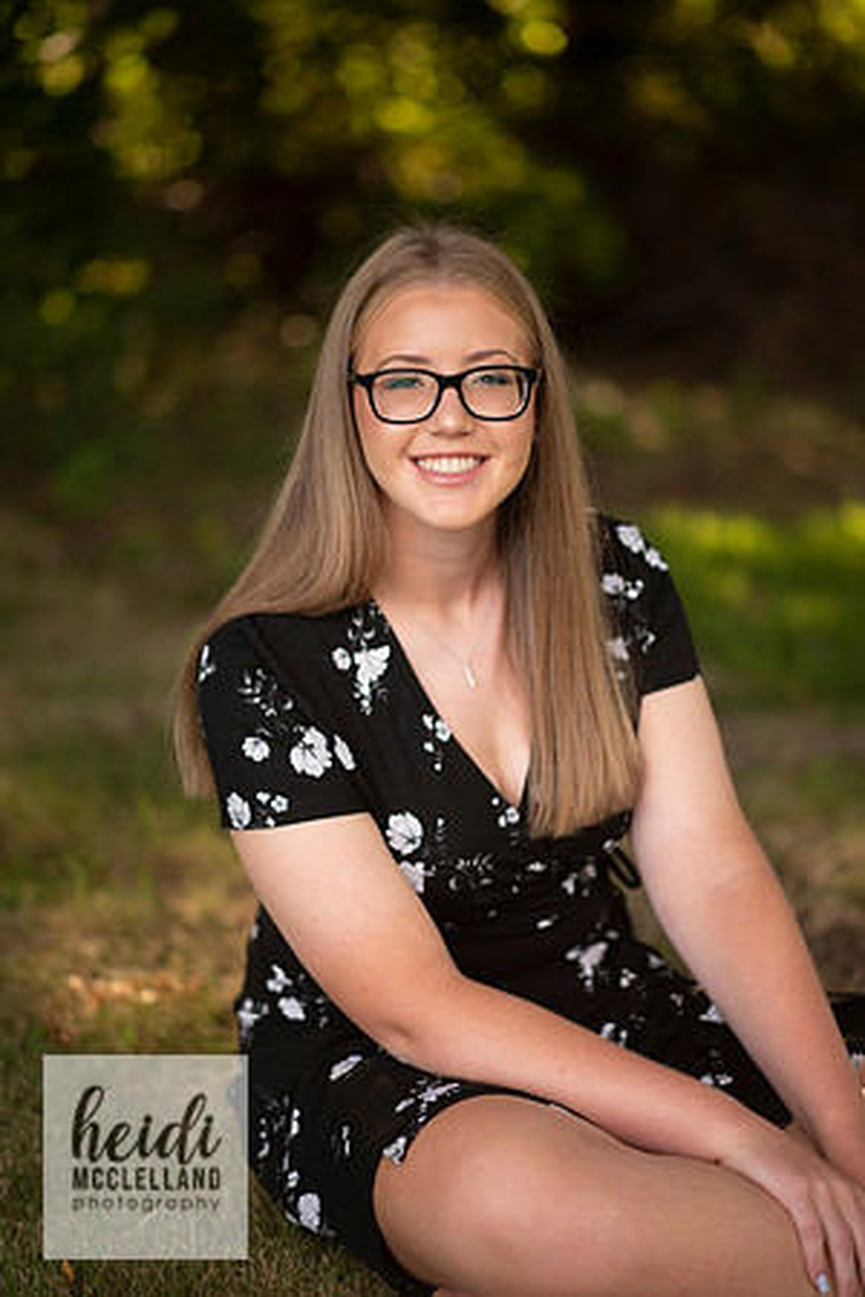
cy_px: 648
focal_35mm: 85
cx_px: 432
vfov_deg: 23.9
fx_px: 3063
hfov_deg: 16.1
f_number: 1.8
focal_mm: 85
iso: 125
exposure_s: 1/250
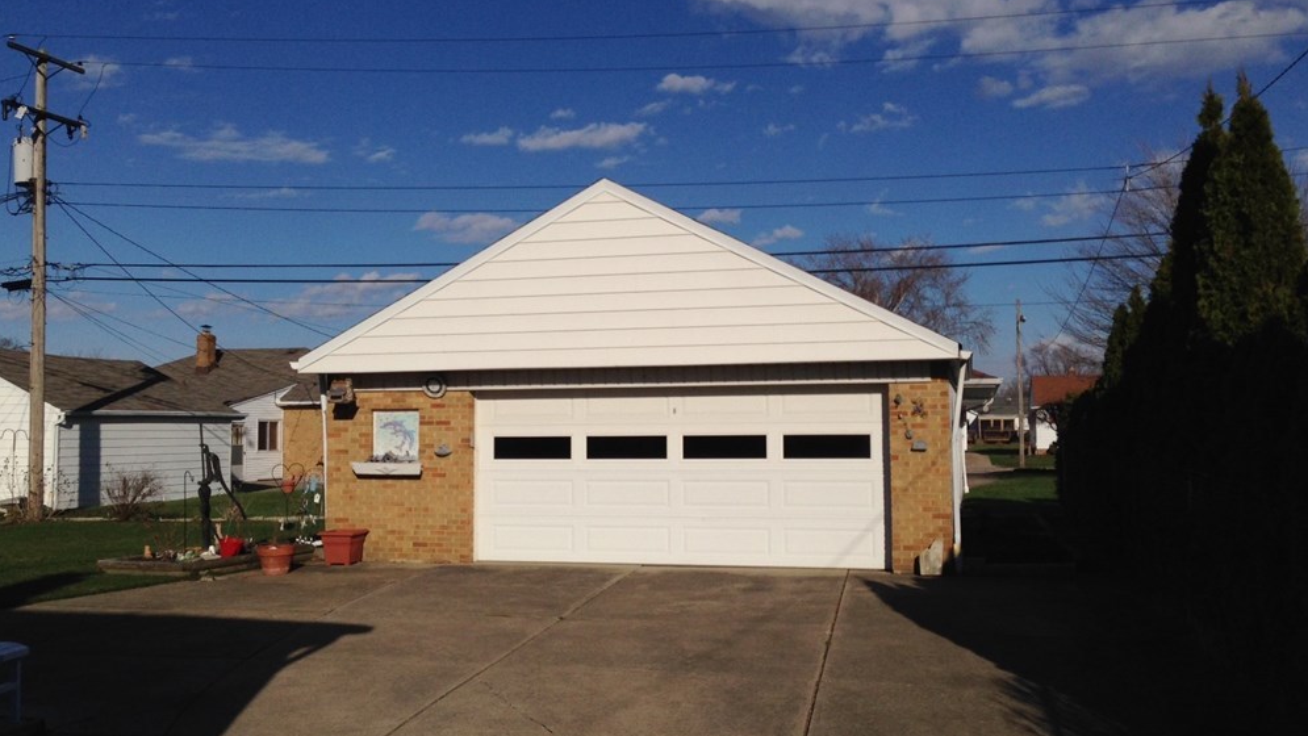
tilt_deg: +3.8
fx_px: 1283
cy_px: 367
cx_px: 647
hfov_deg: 54.0
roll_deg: -0.9
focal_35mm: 37
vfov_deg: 32.0
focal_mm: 4.12
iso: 50
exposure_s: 1/6024
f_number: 2.4
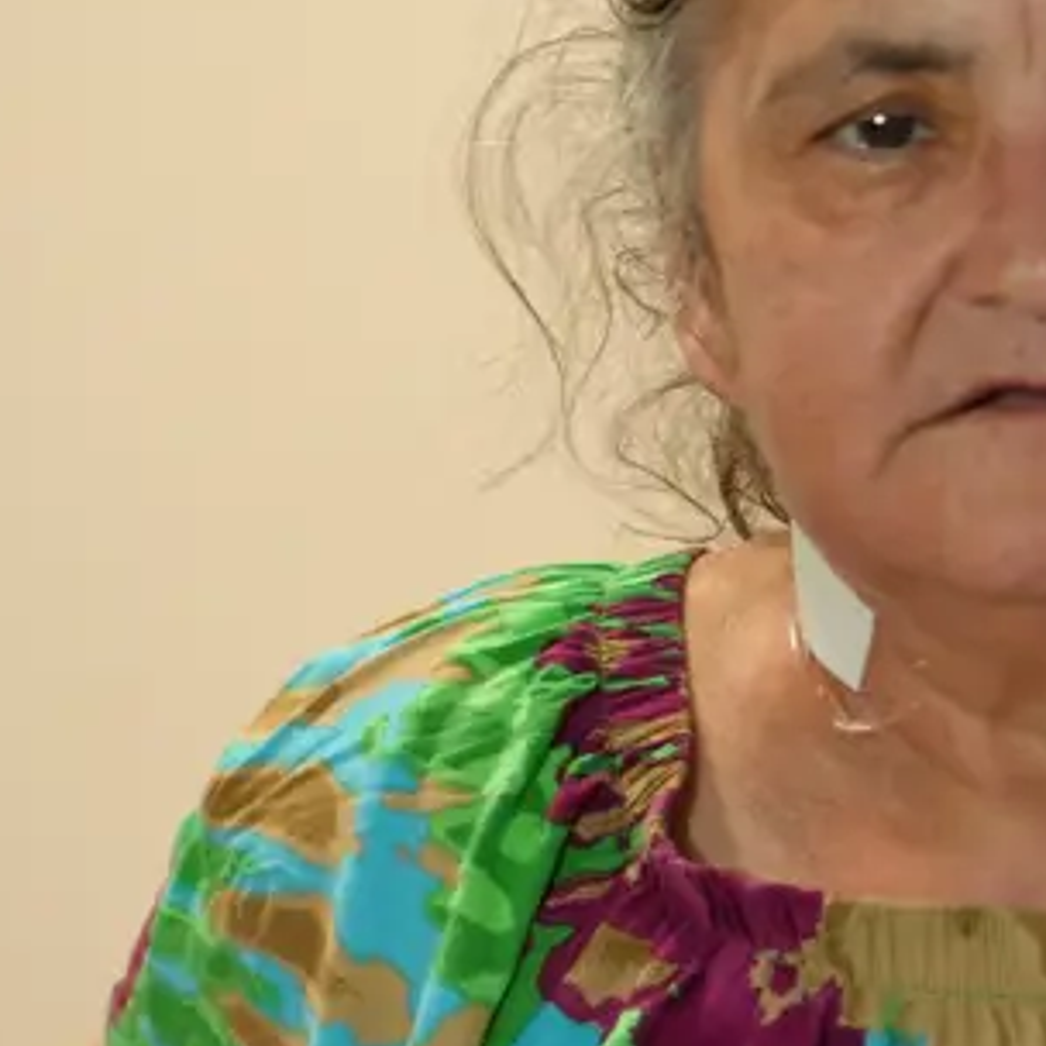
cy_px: 526
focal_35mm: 182
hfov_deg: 9.6
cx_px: 915
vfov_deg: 9.6
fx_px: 6222
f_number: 4
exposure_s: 1/160
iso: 2500
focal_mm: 70
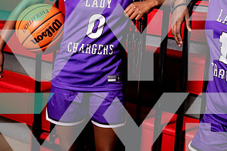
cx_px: 173
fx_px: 410
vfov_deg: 20.8
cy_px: 40
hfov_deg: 30.4
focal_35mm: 65
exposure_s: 1/500
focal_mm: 33
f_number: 5.6
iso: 320
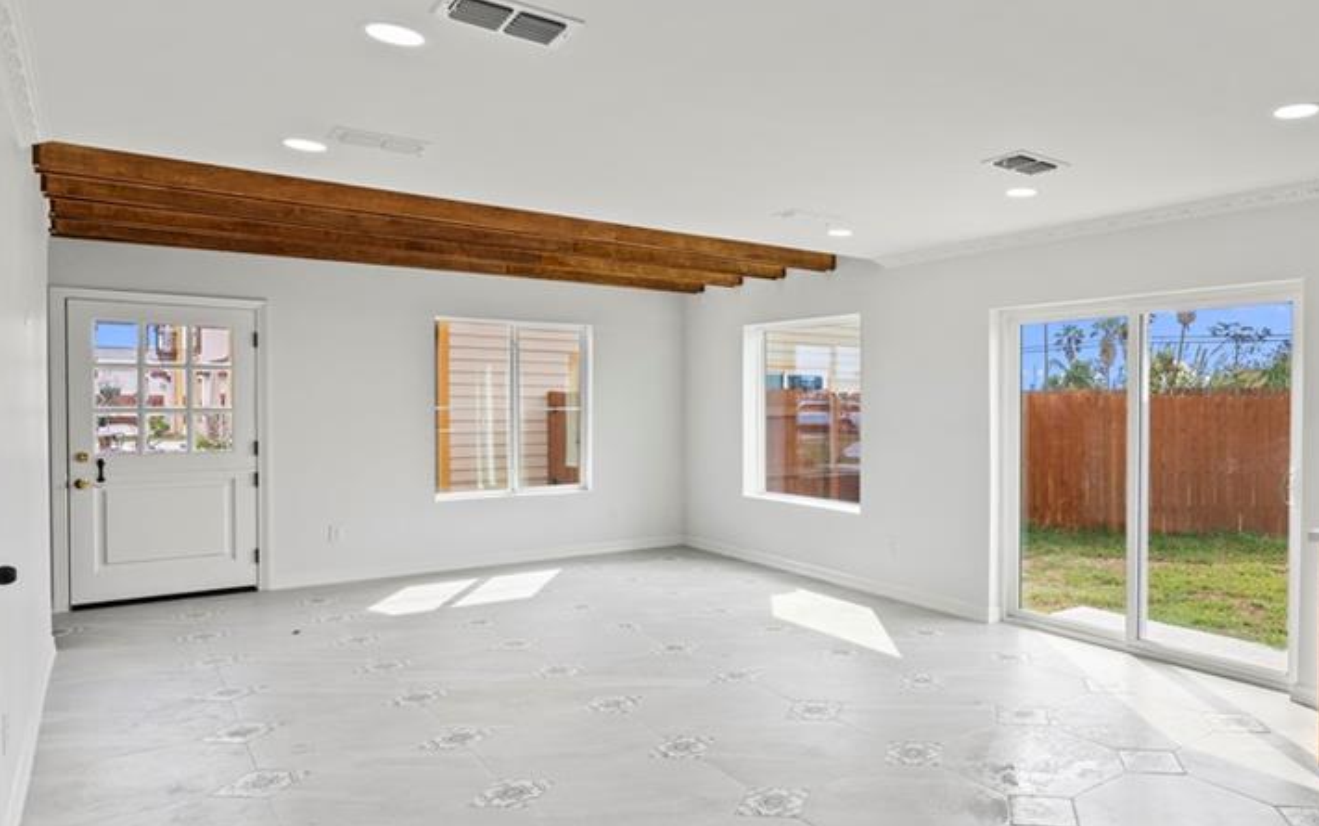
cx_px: 900
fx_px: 791
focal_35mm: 22
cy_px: 557
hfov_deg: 76.6
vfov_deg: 53.9
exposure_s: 1/15
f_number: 9
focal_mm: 15
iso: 200
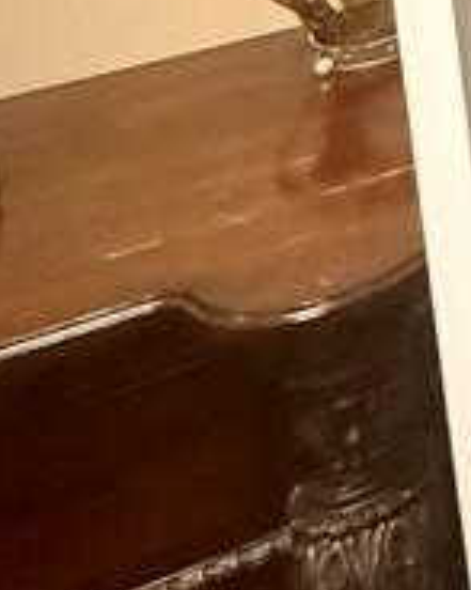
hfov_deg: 13.7
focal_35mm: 76
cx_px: 1166
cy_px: -462
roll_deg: +3.2
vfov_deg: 19.2
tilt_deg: -7.2
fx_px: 1325
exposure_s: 1/40
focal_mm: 2.22
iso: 1600
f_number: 2.2
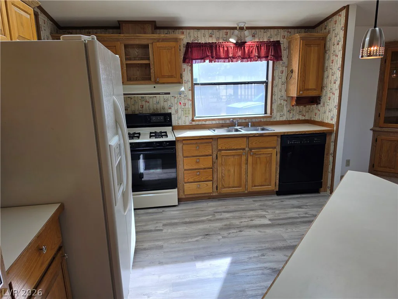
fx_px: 264
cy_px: 150
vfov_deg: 58.9
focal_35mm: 23
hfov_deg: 73.9
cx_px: 199
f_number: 1.4
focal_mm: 6.5
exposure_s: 1/120
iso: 25
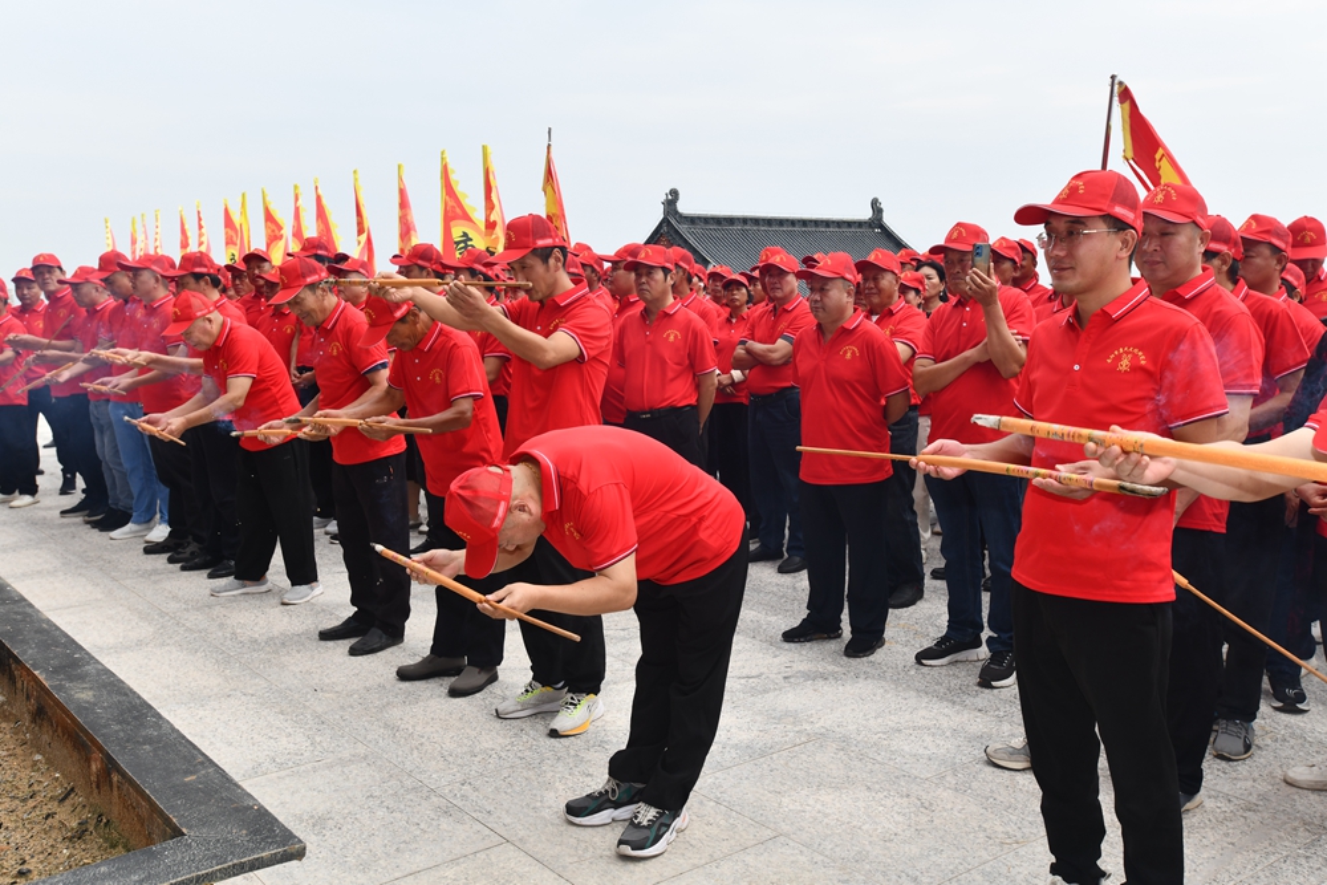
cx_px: 664
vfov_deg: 41.1
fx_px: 1180
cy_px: 442
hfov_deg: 58.7
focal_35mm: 32
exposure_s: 1/250
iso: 400
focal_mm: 32
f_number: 11
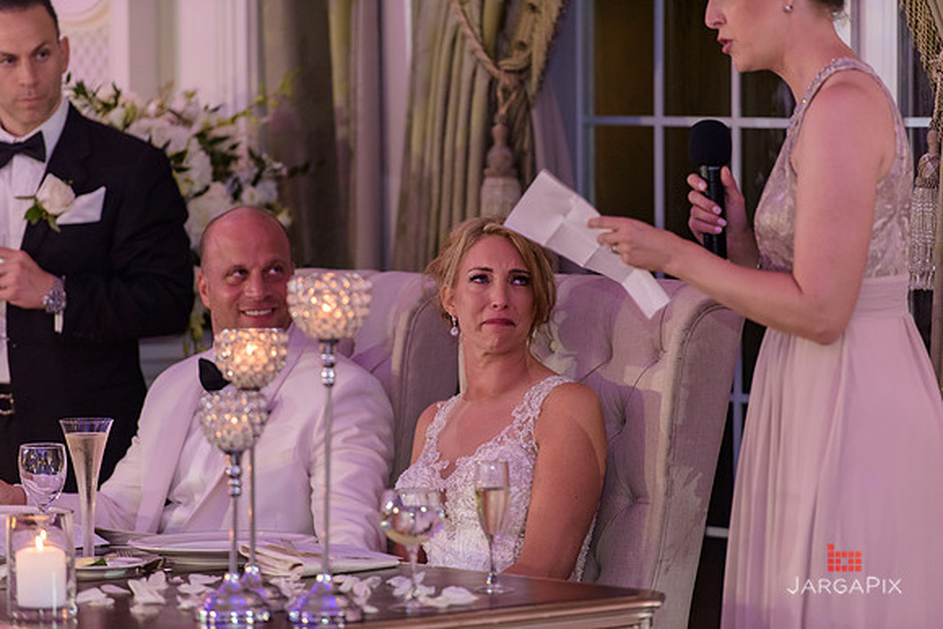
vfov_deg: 6.9
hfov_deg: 10.3
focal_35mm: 200
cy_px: 314
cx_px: 472
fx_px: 5240
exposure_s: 1/125
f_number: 3.2
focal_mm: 200
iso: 1600
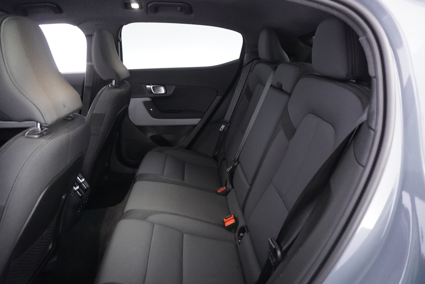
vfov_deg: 53.1
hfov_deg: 73.7
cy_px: 142
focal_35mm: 24
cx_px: 212
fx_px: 283
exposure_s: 1/30
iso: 6400
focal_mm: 16
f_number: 3.5
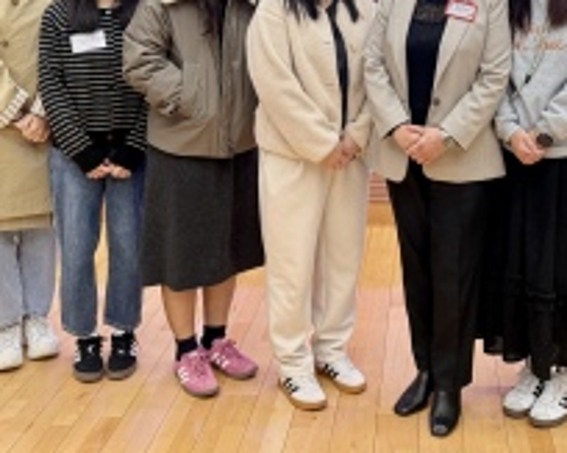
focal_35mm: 46
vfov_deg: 31.2
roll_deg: -0.5
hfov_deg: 39.4
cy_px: 47
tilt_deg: -2.2
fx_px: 772
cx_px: 417
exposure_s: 1/120
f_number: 1.78
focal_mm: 6.76
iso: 160
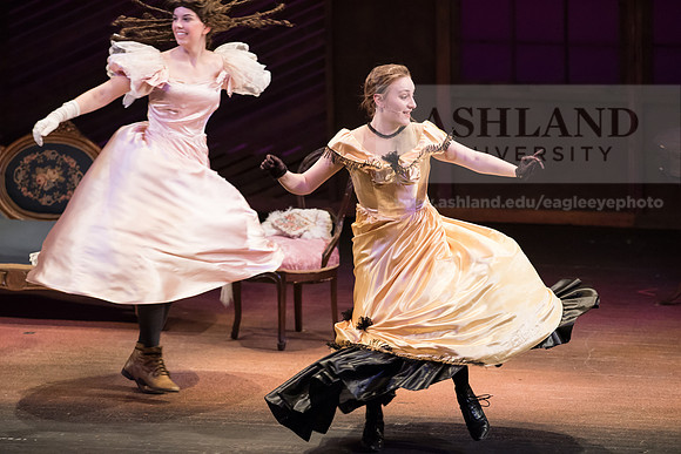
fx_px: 5676
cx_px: 340
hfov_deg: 6.9
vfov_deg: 4.6
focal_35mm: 300
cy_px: 227
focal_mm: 300
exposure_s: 1/400
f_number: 4
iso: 3200
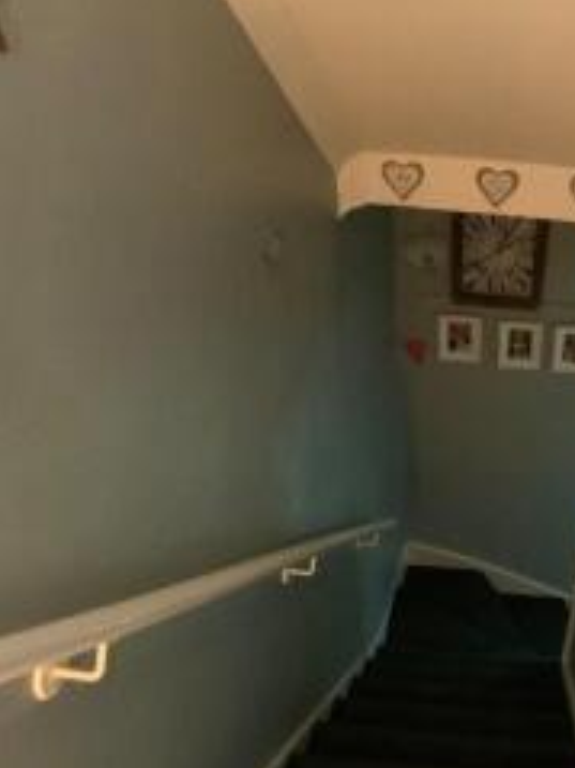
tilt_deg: -39.1
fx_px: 1175
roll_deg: -2.2
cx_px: 524
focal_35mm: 53
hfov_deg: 26.5
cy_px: 429
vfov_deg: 36.1
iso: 500
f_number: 1.8
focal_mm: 3
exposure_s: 1/17
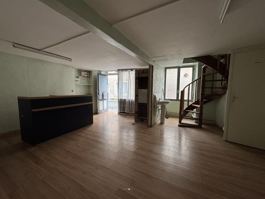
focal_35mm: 14
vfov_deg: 85.7
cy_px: 100
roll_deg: -0.4
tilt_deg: -4.4
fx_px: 107
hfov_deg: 102.1
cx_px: 132
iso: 160
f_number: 2.2
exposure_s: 1/99
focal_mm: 2.22
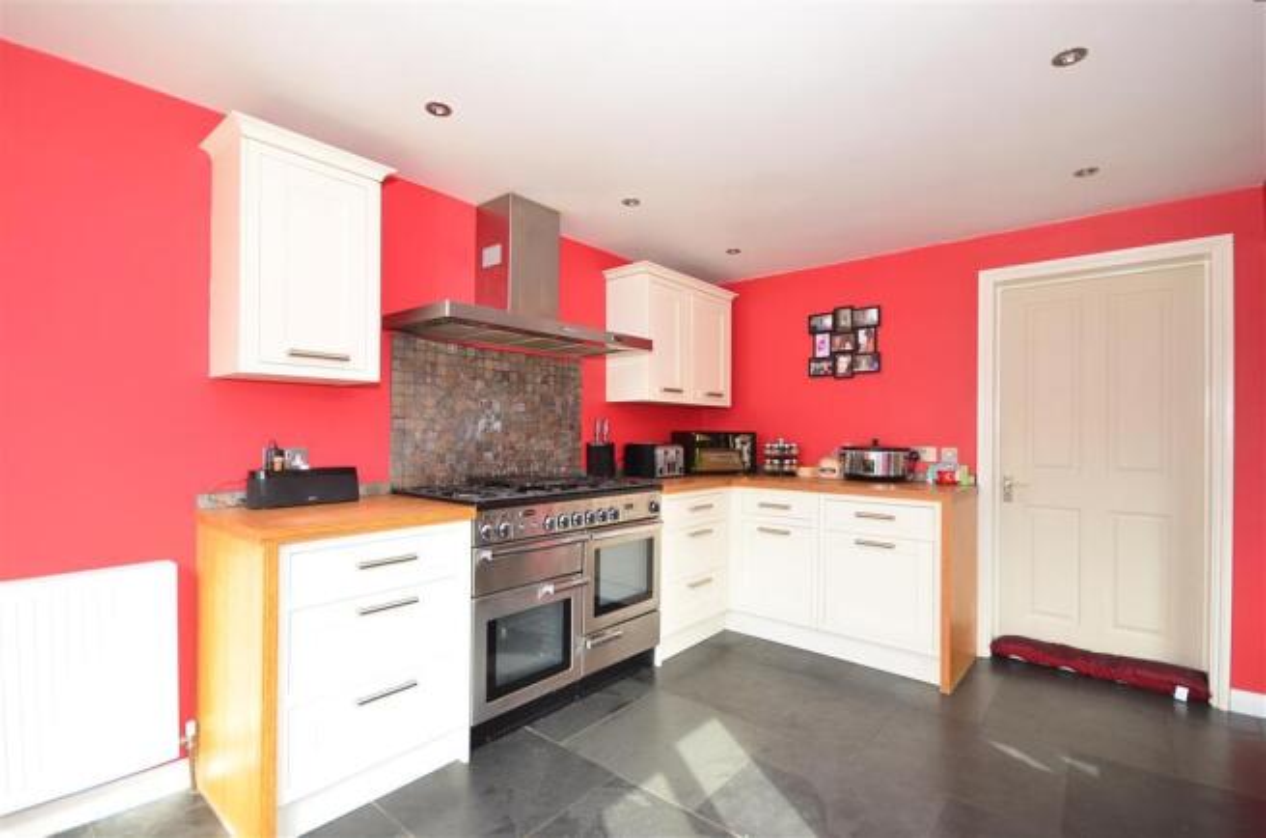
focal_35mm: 15
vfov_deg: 77.0
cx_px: 633
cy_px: 419
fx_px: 526
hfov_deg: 100.5
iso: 200
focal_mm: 10
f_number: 5
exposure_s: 1/40
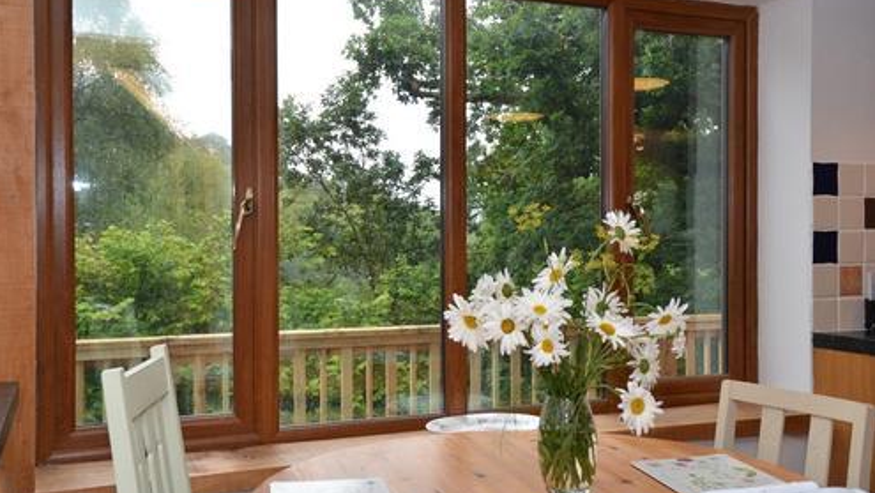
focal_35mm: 38
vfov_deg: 31.2
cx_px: 435
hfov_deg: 52.8
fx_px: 882
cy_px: 243
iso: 640
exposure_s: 1/160
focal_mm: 24
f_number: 6.3
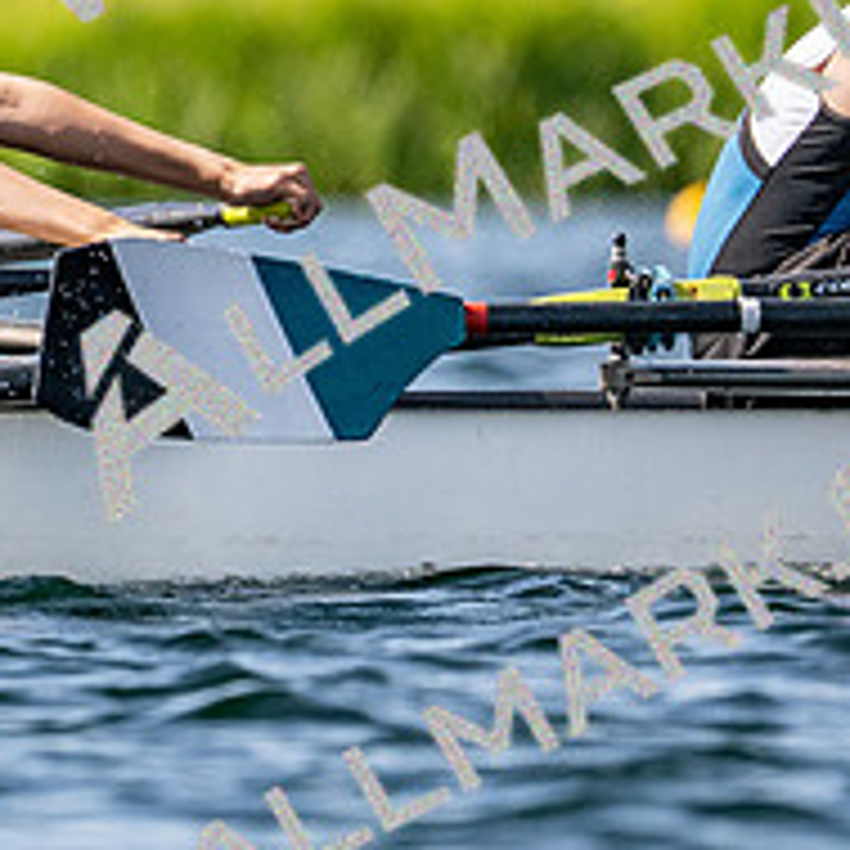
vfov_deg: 1.1
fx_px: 43366
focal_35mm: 1561
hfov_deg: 1.1
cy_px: 99
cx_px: -306
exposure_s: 1/2500
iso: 280
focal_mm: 400
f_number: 4.5
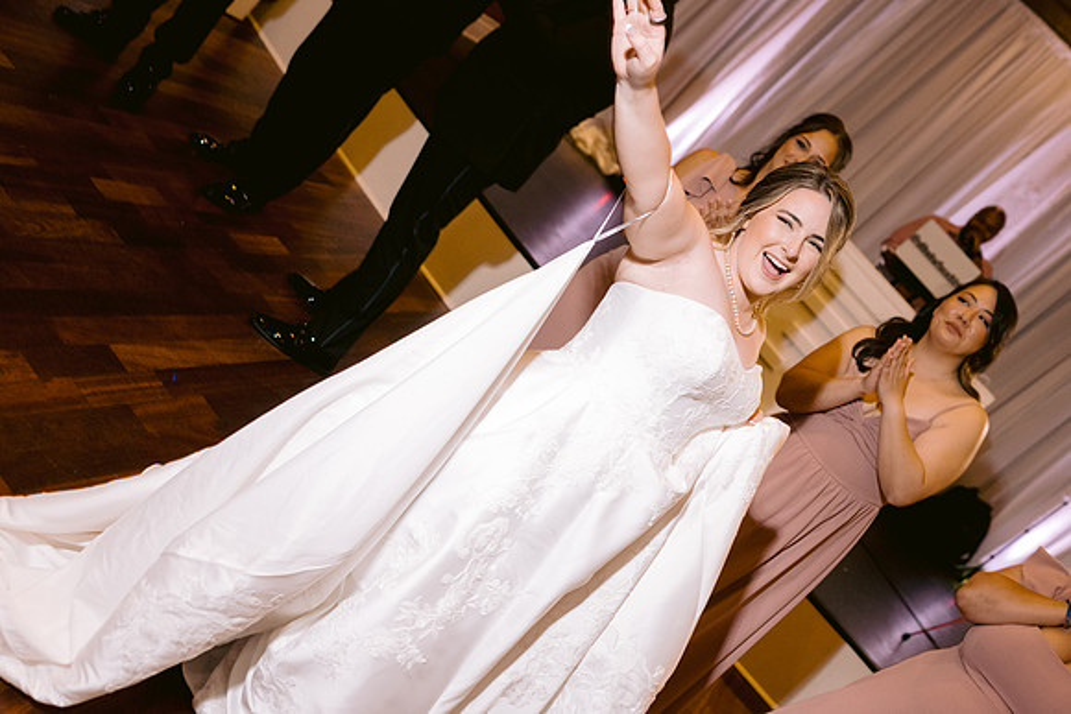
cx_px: 528
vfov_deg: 33.7
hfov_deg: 48.8
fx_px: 1179
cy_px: 355
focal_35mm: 40
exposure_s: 1/125
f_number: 2.8
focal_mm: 35
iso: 1600
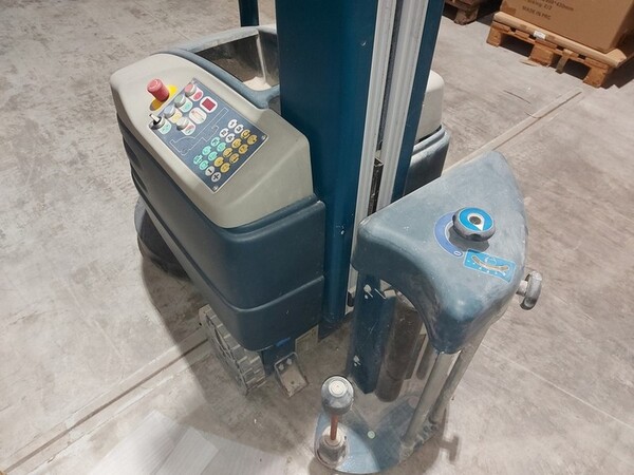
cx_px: 317
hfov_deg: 71.6
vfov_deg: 56.8
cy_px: 238
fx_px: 440
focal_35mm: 24
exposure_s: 1/24
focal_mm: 5.23
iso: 250
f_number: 1.8
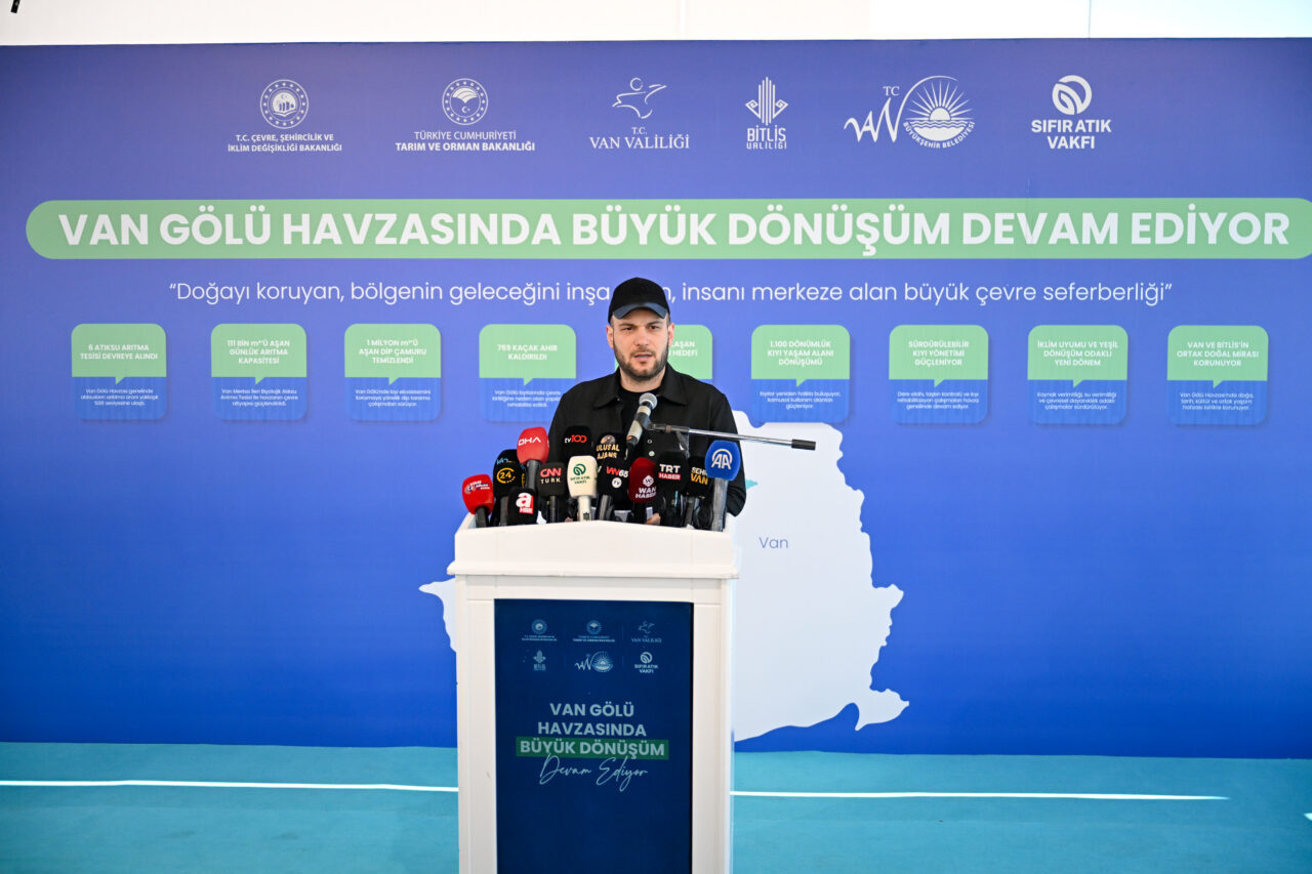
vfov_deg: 28.1
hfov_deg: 41.1
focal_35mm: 48
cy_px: 437
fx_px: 1749
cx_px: 656
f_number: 2.8
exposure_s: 1/4000
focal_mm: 48
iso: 1250
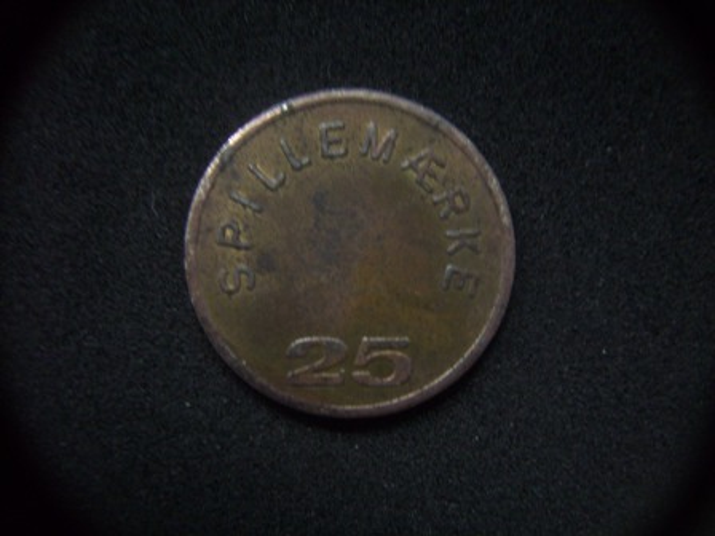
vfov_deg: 41.8
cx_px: 358
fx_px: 702
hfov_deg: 54.0
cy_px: 268
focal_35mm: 34
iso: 160
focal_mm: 5.7
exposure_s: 1/8
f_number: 2.9
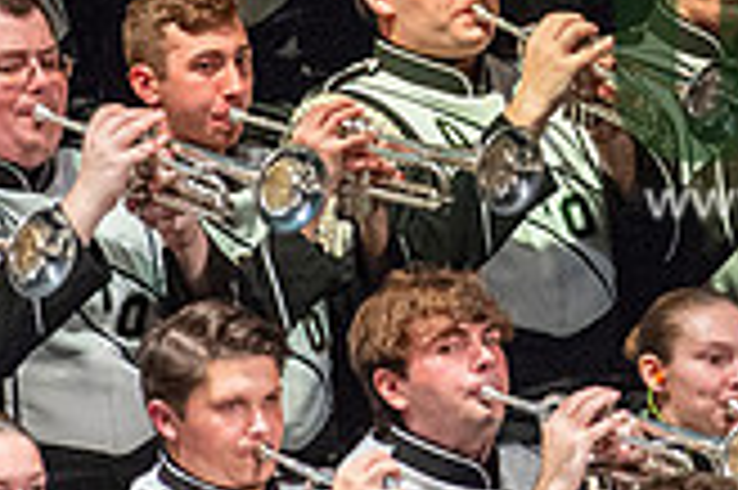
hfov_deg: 1.9
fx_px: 21749
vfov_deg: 1.3
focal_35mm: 1062
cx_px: 954
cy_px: 40
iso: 5000
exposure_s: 1/400
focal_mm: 300
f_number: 5.6
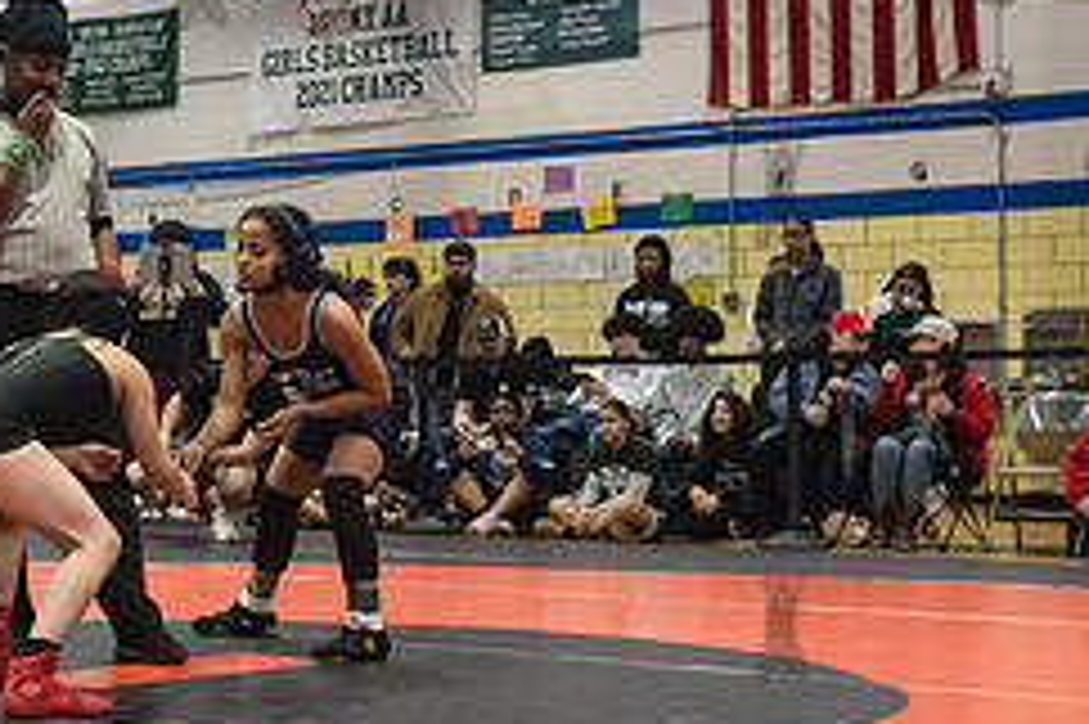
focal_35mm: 84
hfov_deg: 23.8
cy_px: 384
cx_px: 198
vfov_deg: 16.2
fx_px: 2539
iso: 6400
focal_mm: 35
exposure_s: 1/400
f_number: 4
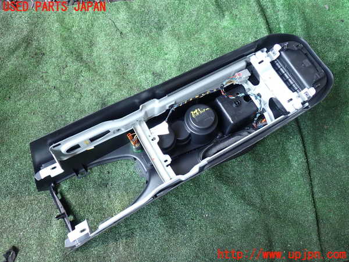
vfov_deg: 46.8
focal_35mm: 30
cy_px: 131
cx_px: 174
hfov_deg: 60.0
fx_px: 302
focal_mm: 5.4
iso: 100
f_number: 2.3
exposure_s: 1/80
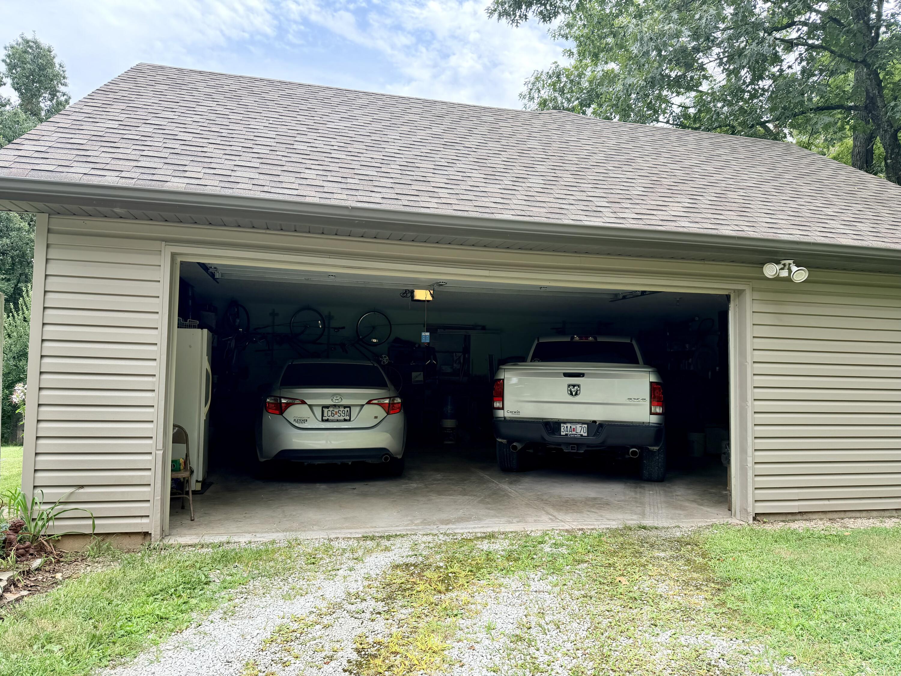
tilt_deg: +3.8
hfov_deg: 71.6
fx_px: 625
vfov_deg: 56.8
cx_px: 450
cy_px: 338
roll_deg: -1.1
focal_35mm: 24
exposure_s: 1/1211
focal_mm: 6.76
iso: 80
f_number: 1.78
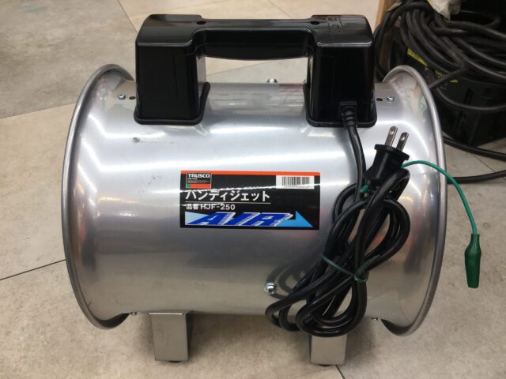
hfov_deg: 61.7
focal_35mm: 29
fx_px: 424
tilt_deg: -42.5
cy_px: 190
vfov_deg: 48.2
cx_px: 253
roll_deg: +1.2
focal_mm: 4.15
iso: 25
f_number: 2.2
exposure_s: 1/60
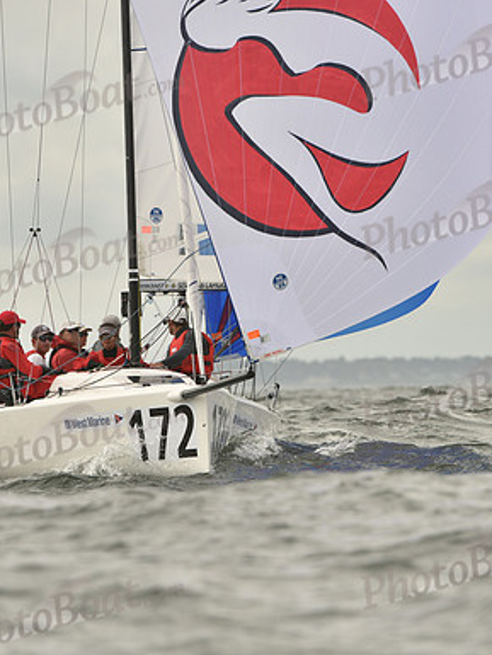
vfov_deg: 3.4
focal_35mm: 580
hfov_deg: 2.6
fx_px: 10985
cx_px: 274
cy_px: 328
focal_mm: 400
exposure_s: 1/1250
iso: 320
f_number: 8
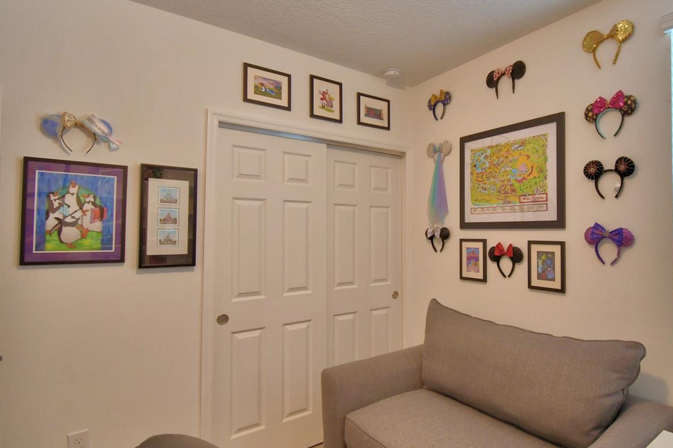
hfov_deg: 81.9
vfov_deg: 61.9
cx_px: 434
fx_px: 374
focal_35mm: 20
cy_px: 221
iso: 400
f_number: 4.5
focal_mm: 10
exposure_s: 1/50
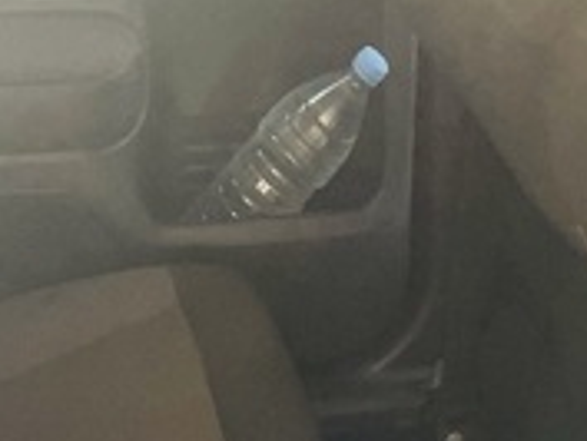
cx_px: 255
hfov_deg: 22.2
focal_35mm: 88
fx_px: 1493
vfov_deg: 14.5
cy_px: 822
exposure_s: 1/121
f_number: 1.6
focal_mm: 4.2
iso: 100
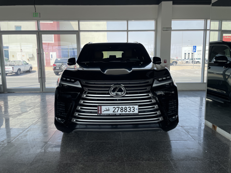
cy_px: 86
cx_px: 116
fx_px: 174
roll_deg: +0.8
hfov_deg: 67.3
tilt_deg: -8.6
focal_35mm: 26
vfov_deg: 53.1
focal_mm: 4.2
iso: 32
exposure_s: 1/963
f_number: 1.6
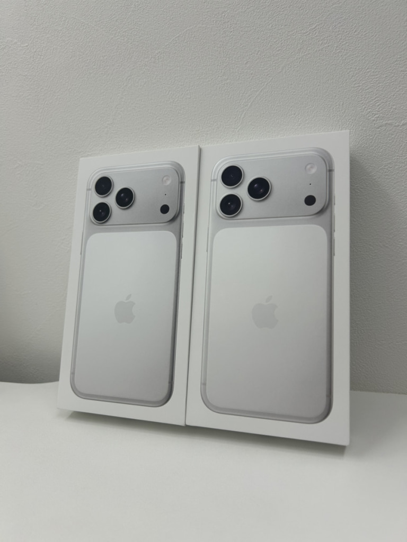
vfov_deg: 67.3
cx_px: 204
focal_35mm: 26
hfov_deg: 53.1
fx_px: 408
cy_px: 271
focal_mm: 5.7
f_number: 1.5
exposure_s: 1/102
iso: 32
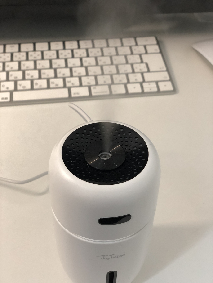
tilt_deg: -45.4
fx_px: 427
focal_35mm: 52
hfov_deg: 28.0
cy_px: 142
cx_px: 106
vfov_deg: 36.8
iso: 125
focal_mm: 6
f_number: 2.4
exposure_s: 1/33
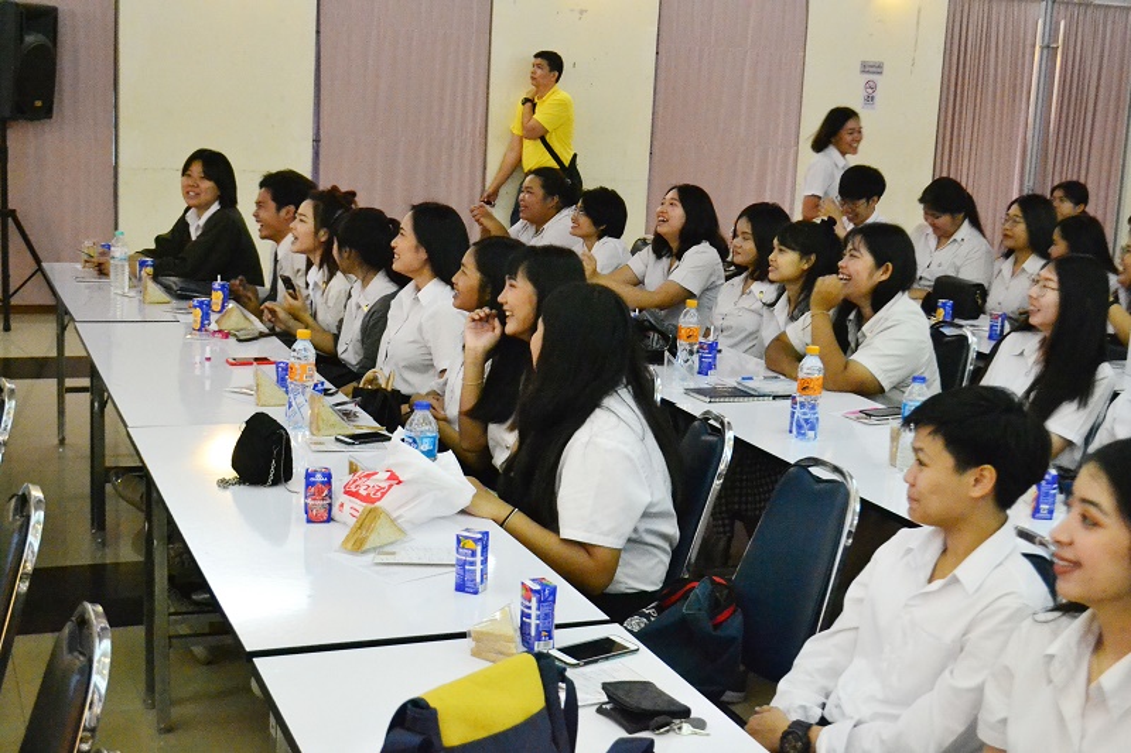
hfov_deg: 41.1
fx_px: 1508
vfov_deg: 28.1
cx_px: 566
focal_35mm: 48
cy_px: 376
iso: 6400
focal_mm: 32
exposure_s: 1/80
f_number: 4.8
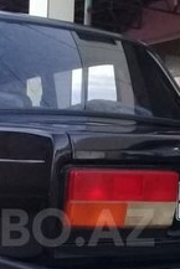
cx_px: 27
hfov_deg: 13.9
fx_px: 734
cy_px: 227
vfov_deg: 20.5
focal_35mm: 98
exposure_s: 1/33
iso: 160
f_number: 2.2
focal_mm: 3.3
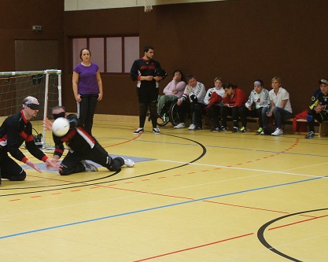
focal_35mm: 81
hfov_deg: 23.4
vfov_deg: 18.9
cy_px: 144
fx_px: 786
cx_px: 98
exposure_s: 1/50
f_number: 4
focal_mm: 30
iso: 1000
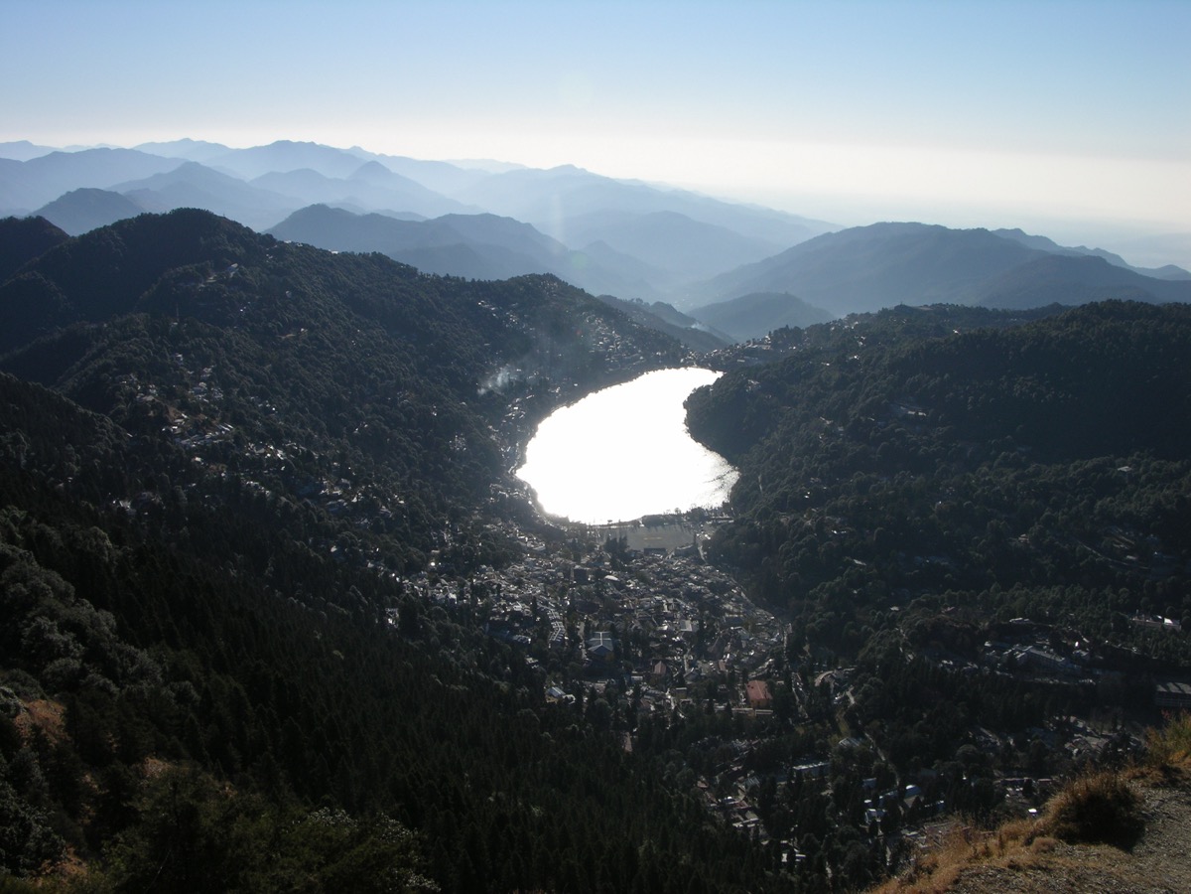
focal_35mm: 35
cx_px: 596
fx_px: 1204
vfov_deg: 40.7
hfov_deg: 52.6
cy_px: 447
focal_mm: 8.9
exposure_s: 1/277
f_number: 8
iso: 50
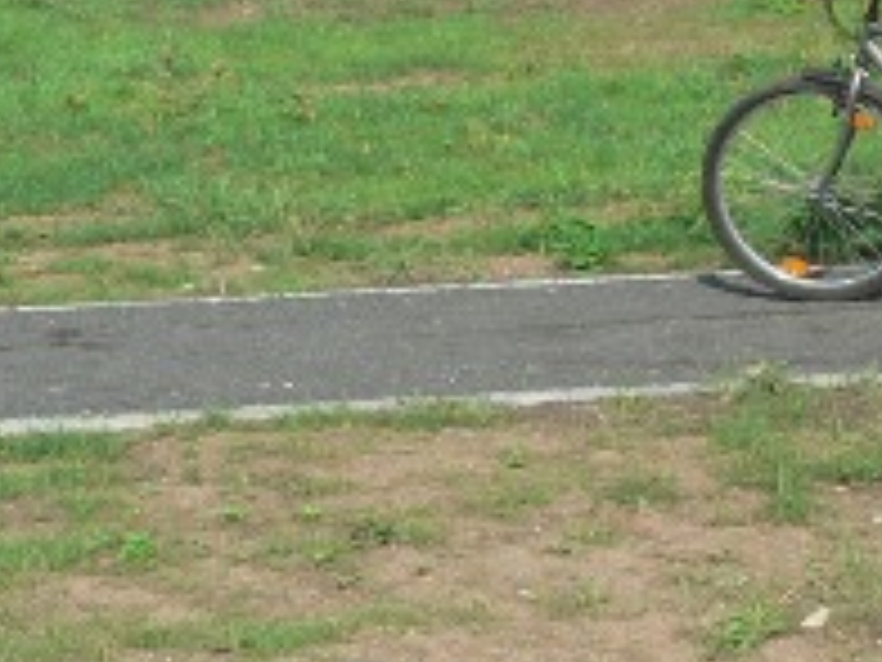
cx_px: 1310
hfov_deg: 12.5
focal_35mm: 150
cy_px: 216
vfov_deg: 9.9
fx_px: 3822
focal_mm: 7.7
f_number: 5.6
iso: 100
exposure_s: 1/400
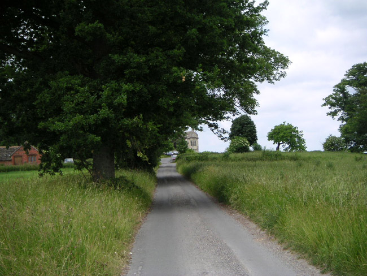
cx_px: 184
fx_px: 668
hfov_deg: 30.7
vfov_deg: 23.3
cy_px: 138
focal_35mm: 63
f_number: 3.1
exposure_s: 1/750
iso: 50
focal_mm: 9.8
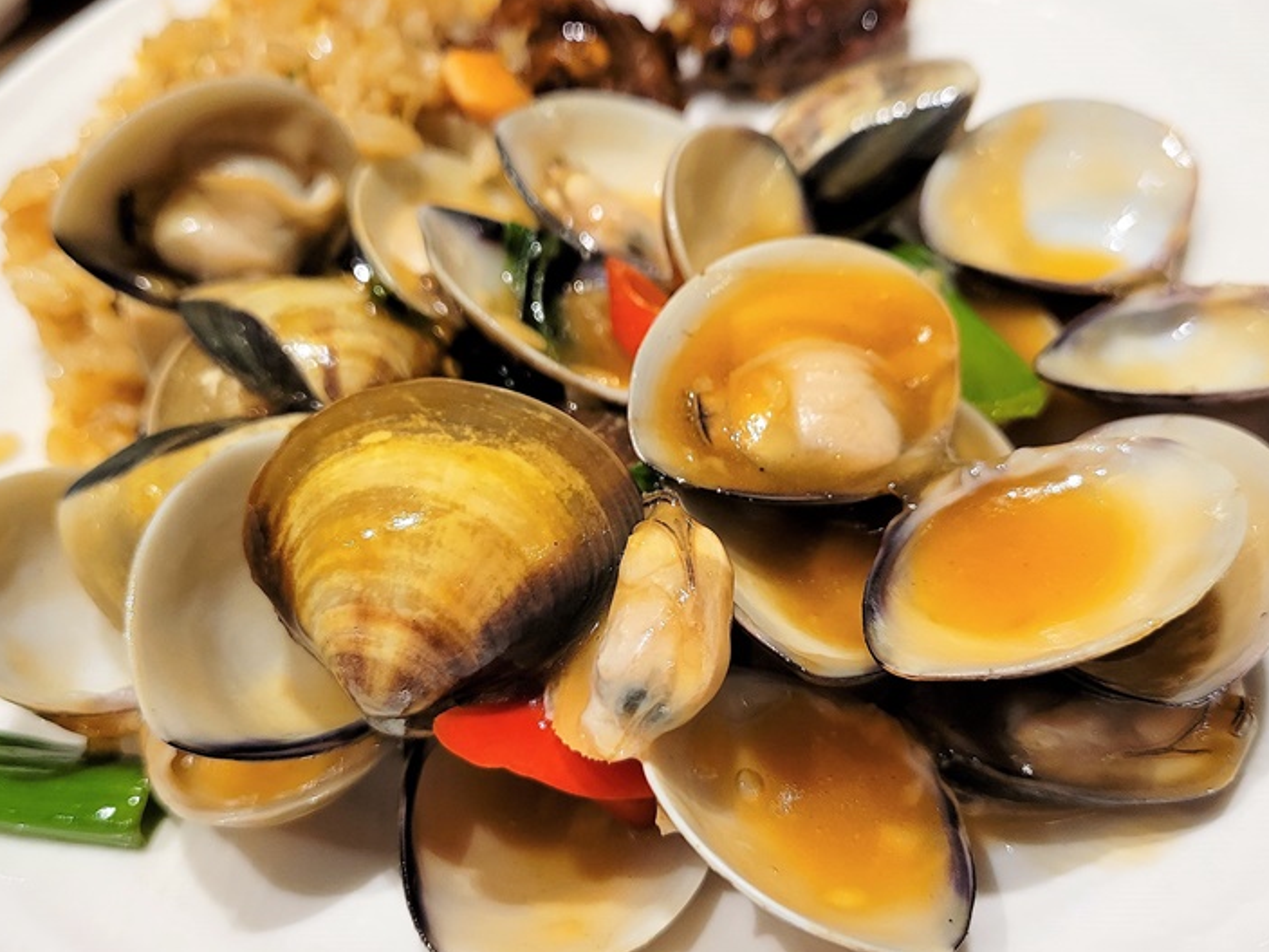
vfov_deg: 38.6
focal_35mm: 37
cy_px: 455
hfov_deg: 50.1
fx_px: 1356
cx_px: 650
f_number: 1.8
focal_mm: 5.4
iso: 320
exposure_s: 1/120
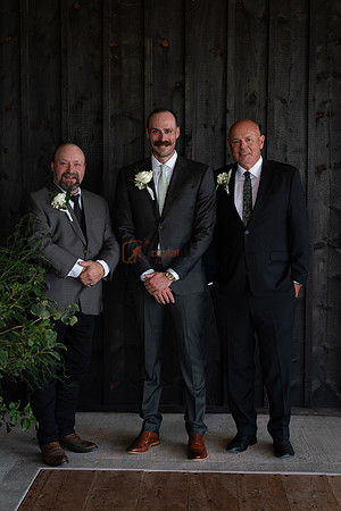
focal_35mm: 56
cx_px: 170
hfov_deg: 24.2
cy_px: 256
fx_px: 796
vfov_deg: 35.6
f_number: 3.2
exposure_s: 1/400
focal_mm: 56
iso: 400
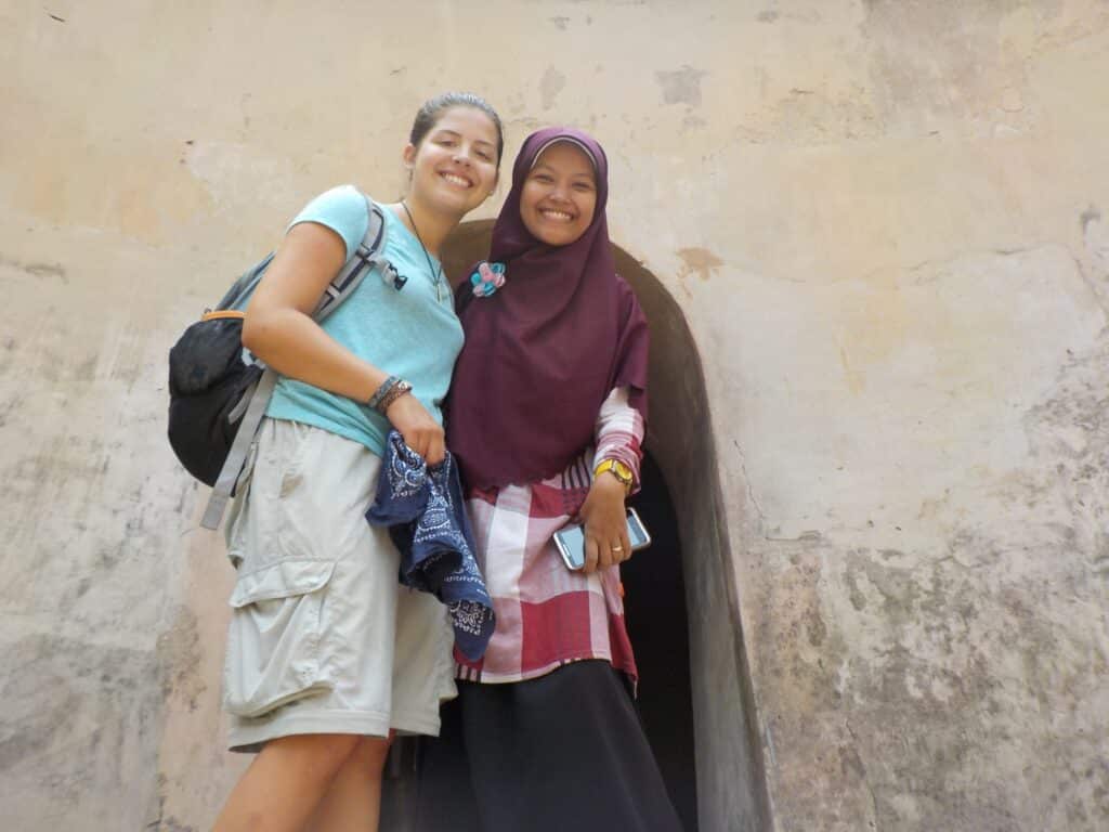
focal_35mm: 30
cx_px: 554
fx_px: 961
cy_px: 416
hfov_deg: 60.0
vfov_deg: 46.8
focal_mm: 4.1
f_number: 3.3
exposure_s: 1/320
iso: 125
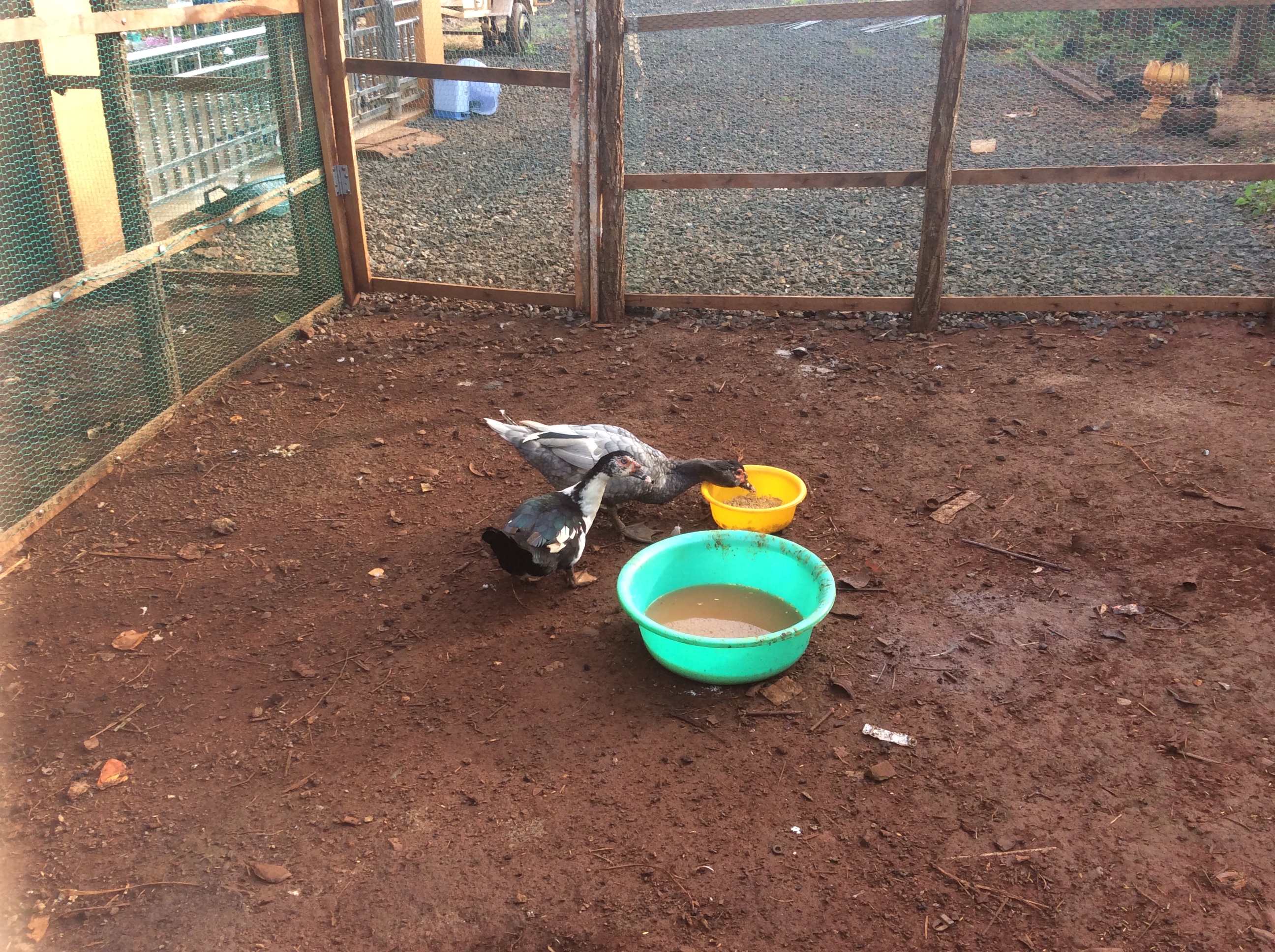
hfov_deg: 56.9
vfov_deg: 44.1
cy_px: 476
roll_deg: +0.1
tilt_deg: -27.6
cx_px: 638
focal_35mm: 32
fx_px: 1177
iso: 32
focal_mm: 3.3
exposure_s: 1/166
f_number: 2.4
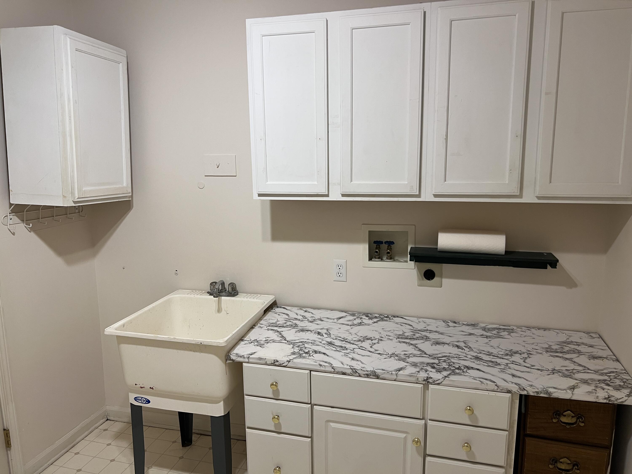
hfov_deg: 67.3
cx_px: 316
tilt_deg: -10.5
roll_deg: +0.5
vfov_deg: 53.1
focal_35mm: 26
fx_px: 475
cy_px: 237
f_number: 1.5
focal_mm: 5.7
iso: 80
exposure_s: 1/60
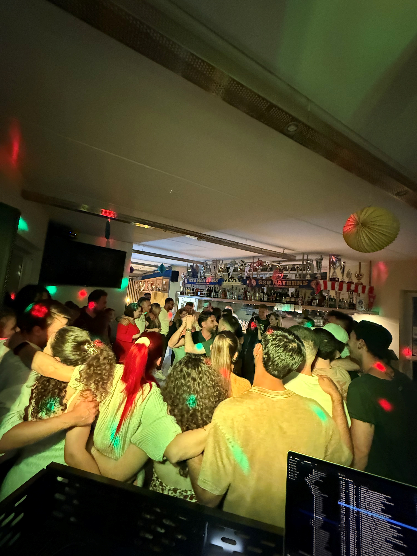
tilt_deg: +6.4
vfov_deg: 102.1
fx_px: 225
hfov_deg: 85.7
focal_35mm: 14
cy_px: 278
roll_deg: -6.0
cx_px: 208
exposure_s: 1/39
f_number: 2.2
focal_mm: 2.22
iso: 1600
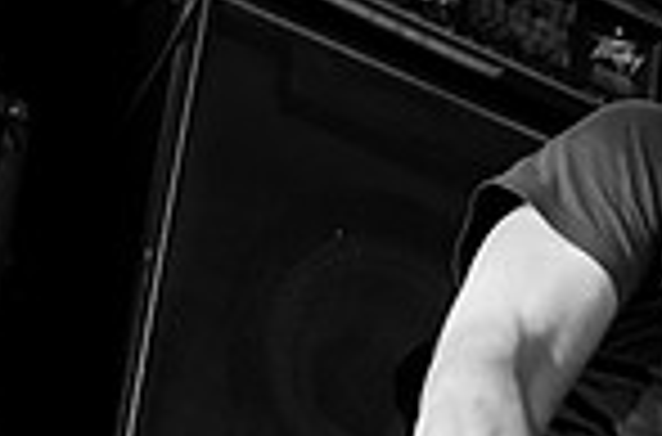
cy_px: 589
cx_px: 914
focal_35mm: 178
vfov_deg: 7.6
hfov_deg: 11.2
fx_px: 3263
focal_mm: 30
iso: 1000
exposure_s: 1/320
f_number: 3.2
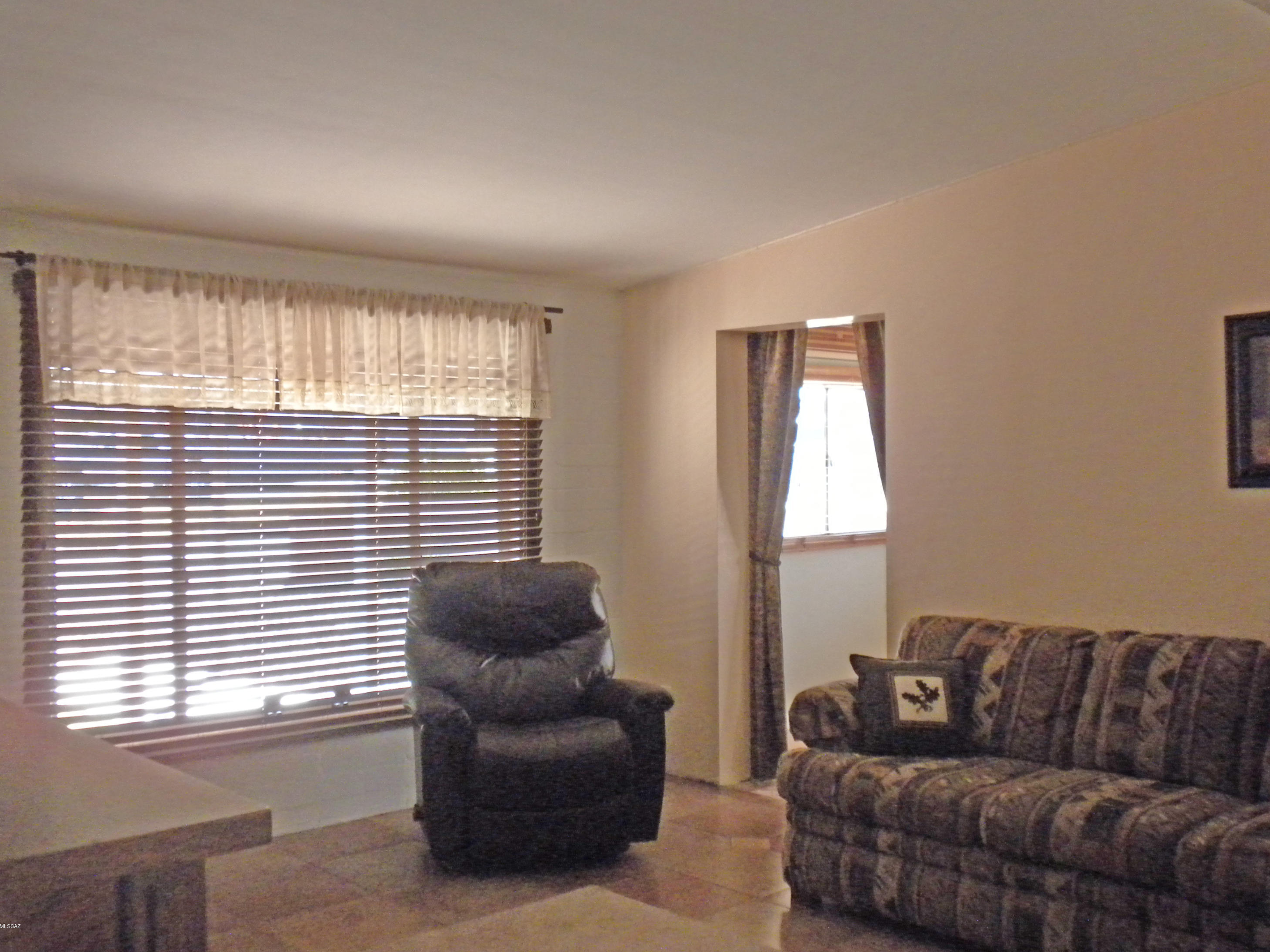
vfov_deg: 37.7
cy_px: 468
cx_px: 632
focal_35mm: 38
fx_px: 1394
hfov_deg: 49.0
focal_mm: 6.6
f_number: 3.5
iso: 400
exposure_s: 1/60.3
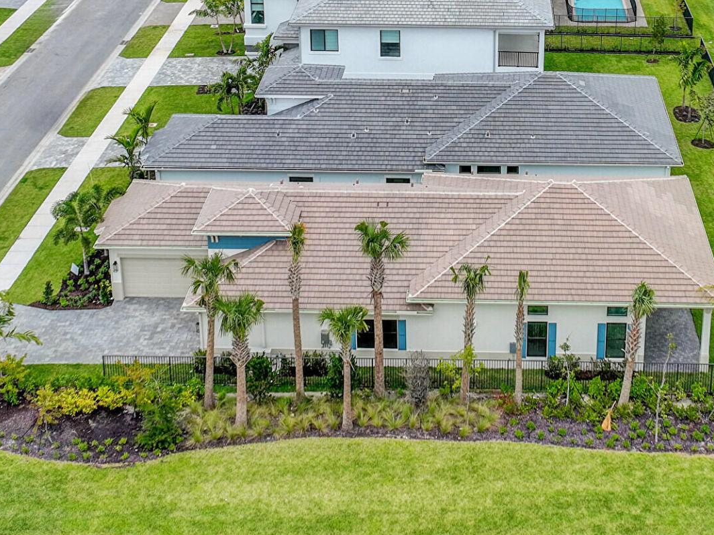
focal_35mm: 65
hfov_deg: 29.6
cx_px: 470
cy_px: 37
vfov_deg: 22.0
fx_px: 1341
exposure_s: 1/1600
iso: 100
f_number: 2.8
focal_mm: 12.3
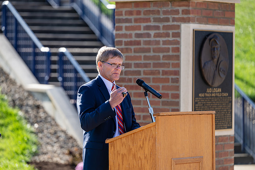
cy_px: 85
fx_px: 1346
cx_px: 128
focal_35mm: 190
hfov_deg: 10.8
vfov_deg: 7.2
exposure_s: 1/250
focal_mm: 190
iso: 80
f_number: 3.5
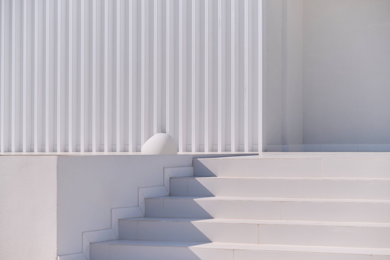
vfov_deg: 11.9
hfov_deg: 17.8
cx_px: 195
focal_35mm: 115
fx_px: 1246
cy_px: 130
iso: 400
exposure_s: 1/2000
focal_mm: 115
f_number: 7.1
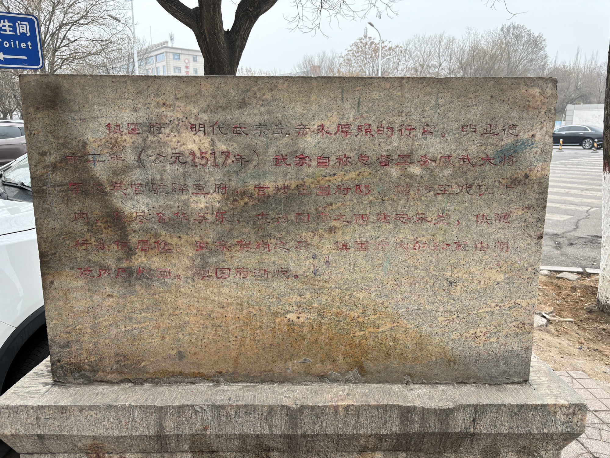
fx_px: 458
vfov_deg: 53.1
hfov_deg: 67.3
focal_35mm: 26
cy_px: 229
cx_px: 305
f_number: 1.6
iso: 50
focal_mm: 5.96
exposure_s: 1/148
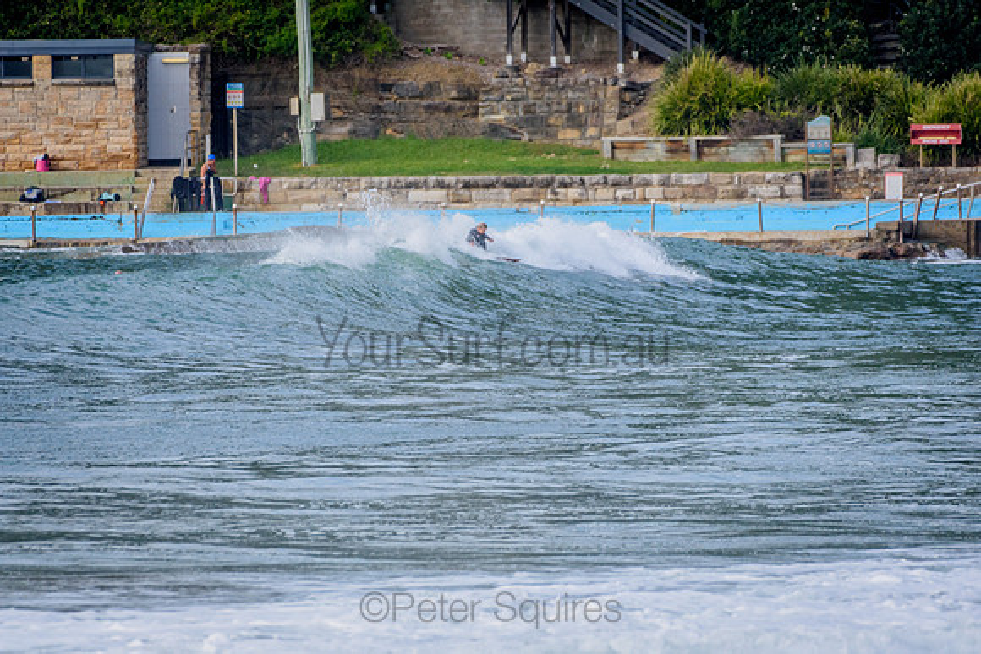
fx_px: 20441
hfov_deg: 2.7
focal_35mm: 750
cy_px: 327
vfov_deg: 1.8
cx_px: 490
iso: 560
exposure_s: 1/2000
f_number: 5.6
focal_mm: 500
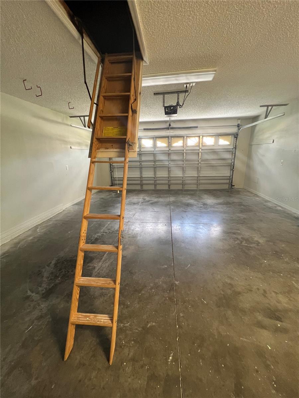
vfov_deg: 106.2
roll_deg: +2.2
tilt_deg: -15.1
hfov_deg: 89.9
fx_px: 150
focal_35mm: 13
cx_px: 150
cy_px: 199
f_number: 1.8
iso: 250
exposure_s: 1/60
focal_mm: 1.57
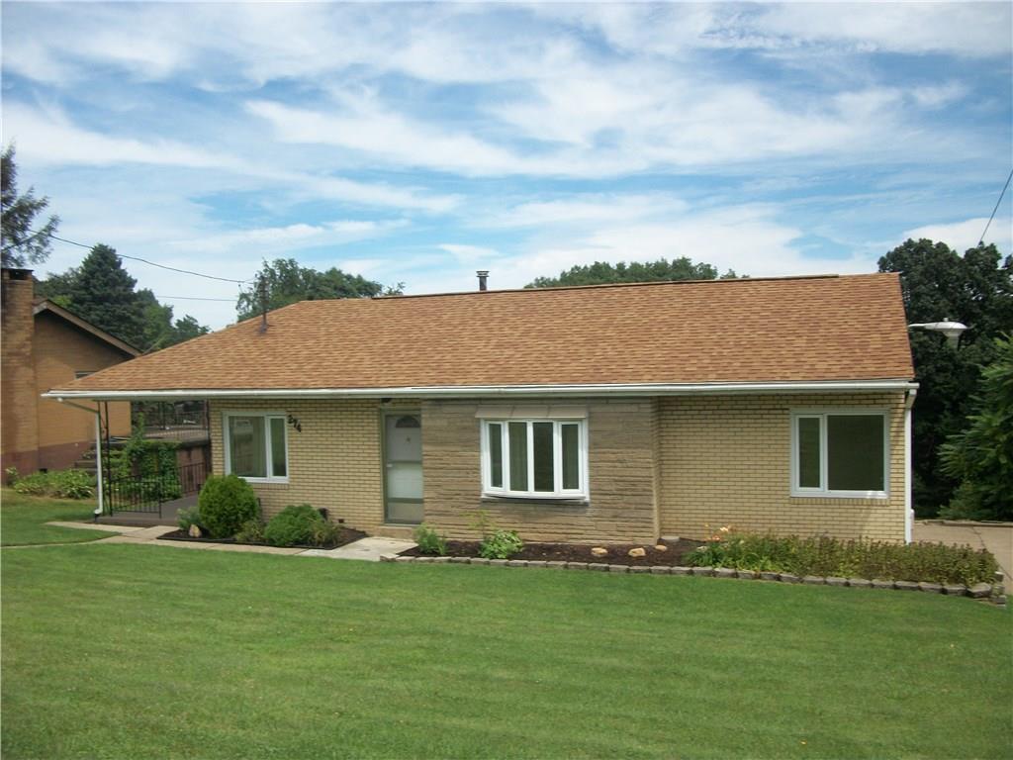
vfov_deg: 44.2
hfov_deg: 56.8
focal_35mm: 32
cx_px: 506
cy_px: 380
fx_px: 936
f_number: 8.8
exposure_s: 1/200
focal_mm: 5.7
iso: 80
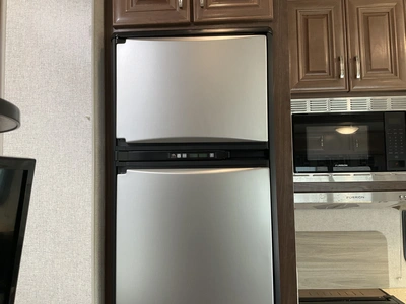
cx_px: 203
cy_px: 152
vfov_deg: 48.2
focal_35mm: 29
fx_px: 340
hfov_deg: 61.7
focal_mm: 3
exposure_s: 1/68
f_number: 1.8
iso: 64
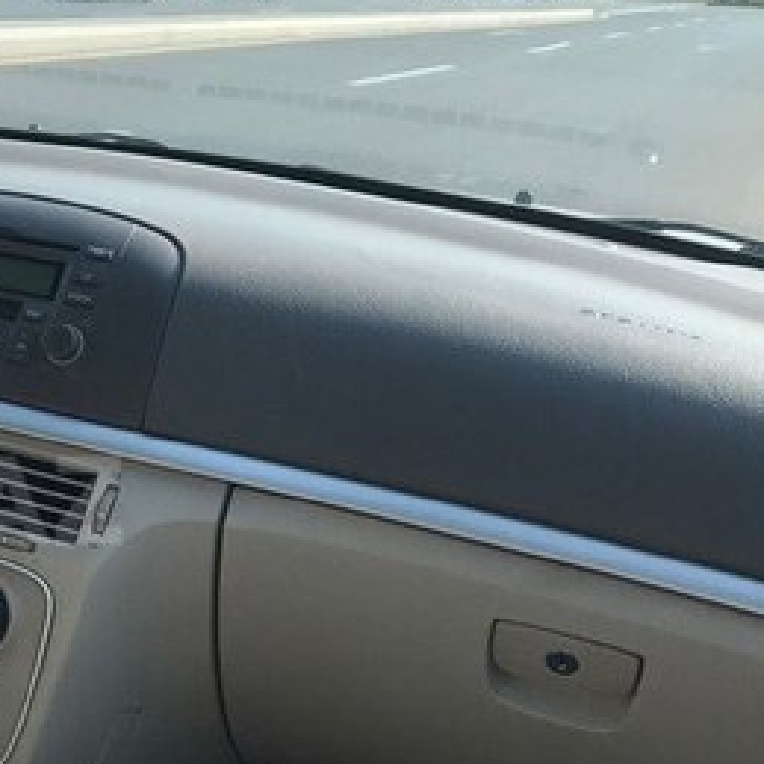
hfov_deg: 24.4
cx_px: -180
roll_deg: -1.4
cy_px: 500
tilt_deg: -21.3
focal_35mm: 63
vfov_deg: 27.2
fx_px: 1573
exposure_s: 1/948
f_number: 1.8
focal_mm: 3.99
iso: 20
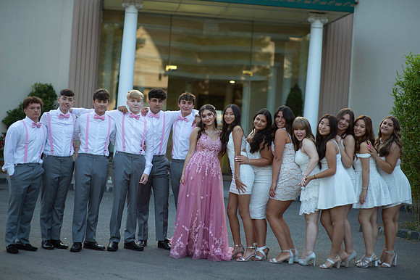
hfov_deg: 23.9
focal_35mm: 85
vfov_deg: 16.1
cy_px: 140
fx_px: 991
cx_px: 210
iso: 250
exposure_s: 1/1000
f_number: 2
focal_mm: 85
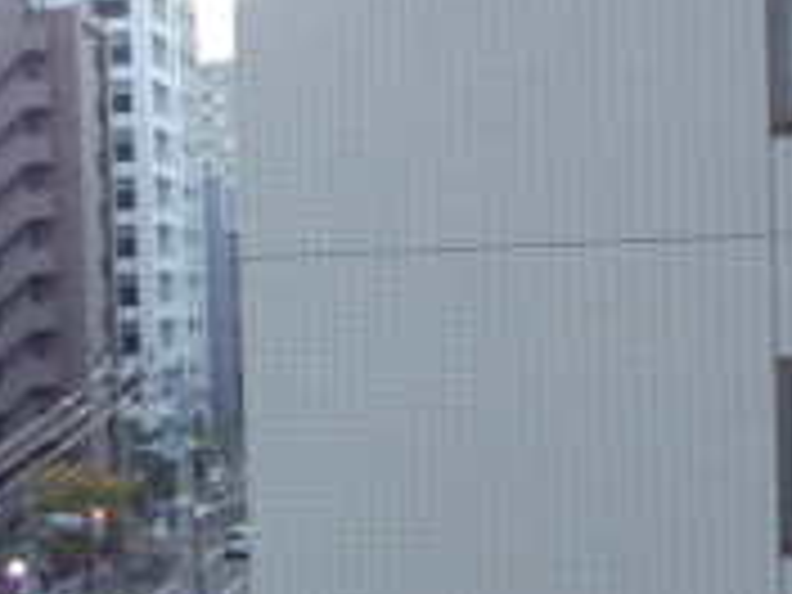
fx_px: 1830
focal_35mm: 80
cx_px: -387
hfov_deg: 20.8
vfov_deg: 18.4
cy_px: 374
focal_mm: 4
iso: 100
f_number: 3.1
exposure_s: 1/200
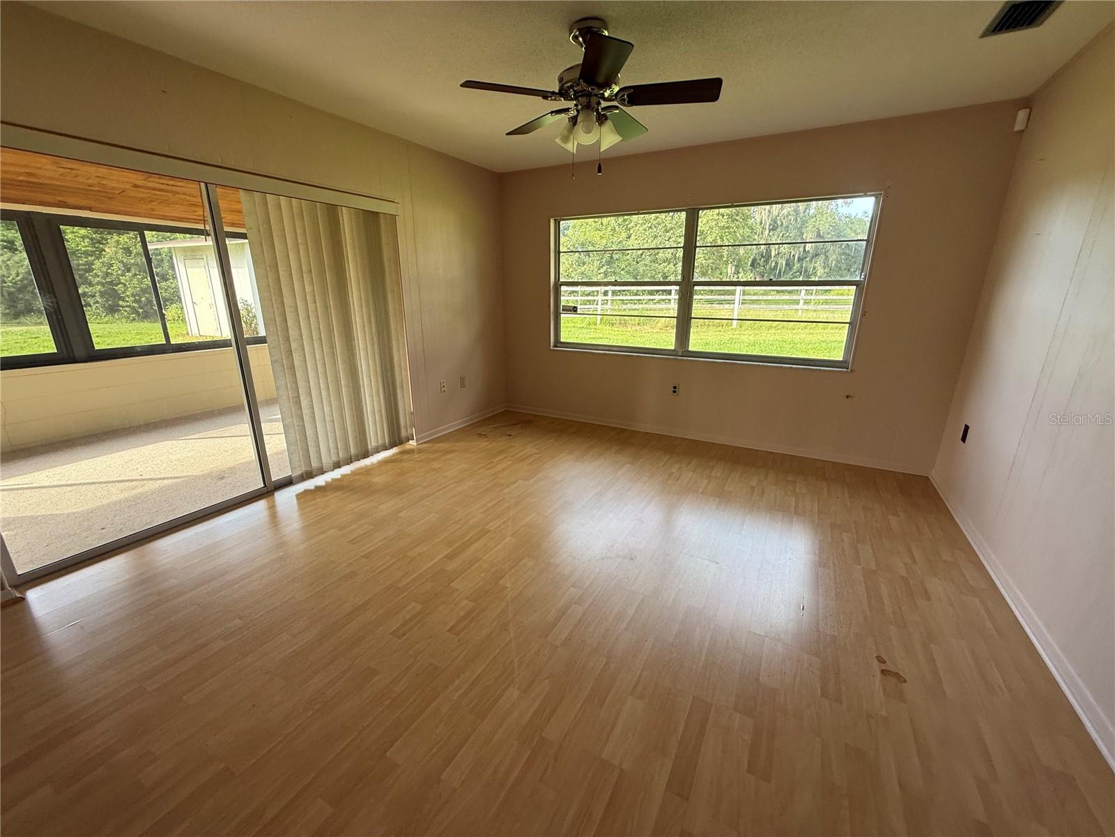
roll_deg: -0.5
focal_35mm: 14
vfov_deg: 85.7
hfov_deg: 102.1
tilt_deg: -16.3
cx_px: 558
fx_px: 451
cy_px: 418
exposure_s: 1/99
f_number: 2.2
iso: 80
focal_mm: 2.22
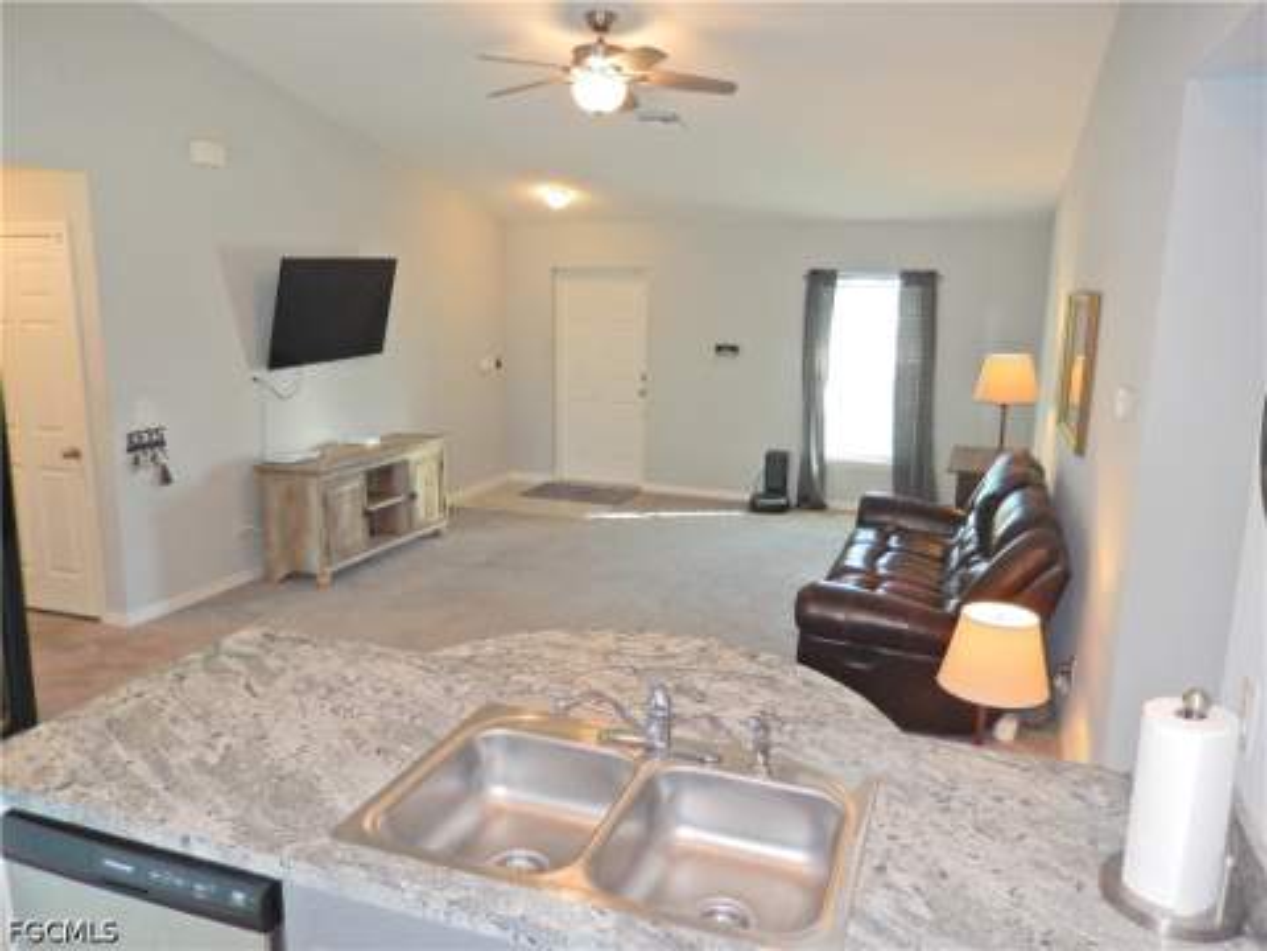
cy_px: 476
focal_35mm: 25
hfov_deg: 69.4
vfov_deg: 54.9
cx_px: 634
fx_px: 915
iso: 200
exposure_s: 1/30
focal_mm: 4.5
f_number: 3.4
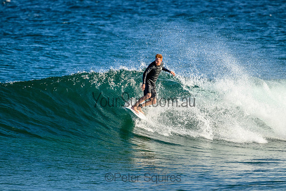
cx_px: 143
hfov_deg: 2.6
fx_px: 6357
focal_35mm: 800
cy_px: 96
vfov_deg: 1.7
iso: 1600
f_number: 11
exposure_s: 1/2000
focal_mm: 800
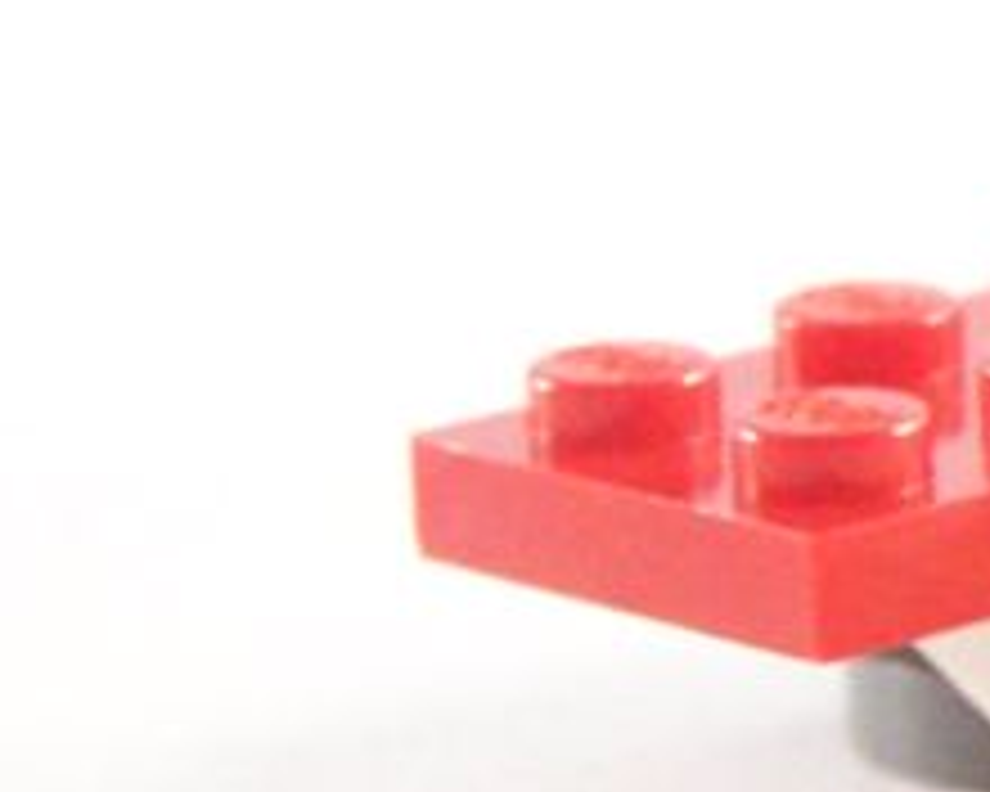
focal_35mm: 341
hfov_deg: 5.5
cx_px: 2196
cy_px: 400
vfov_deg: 4.5
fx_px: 9991
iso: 400
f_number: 3.2
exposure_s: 1/60
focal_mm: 12.4
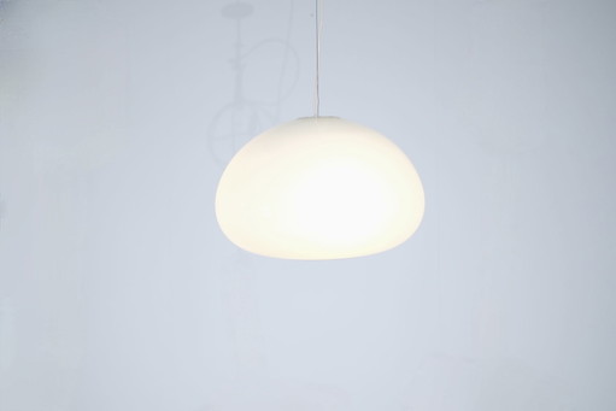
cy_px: 206
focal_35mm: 53
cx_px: 308
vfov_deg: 25.5
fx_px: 907
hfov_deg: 37.5
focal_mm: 35
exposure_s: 1/400
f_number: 1.6
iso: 320
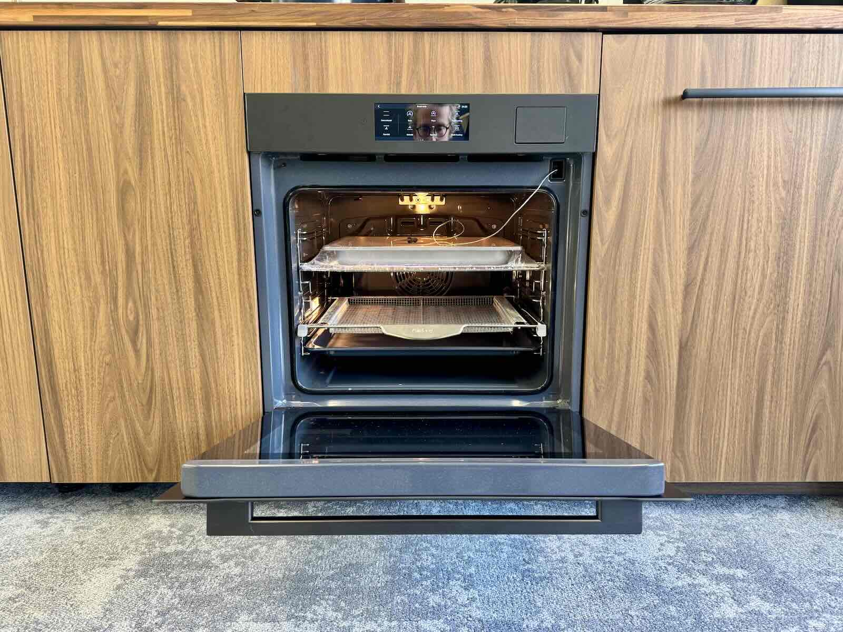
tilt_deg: -9.4
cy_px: 316
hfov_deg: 71.6
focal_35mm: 24
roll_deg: +1.8
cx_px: 422
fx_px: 584
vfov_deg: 56.8
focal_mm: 6.76
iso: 160
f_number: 1.78
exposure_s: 1/61
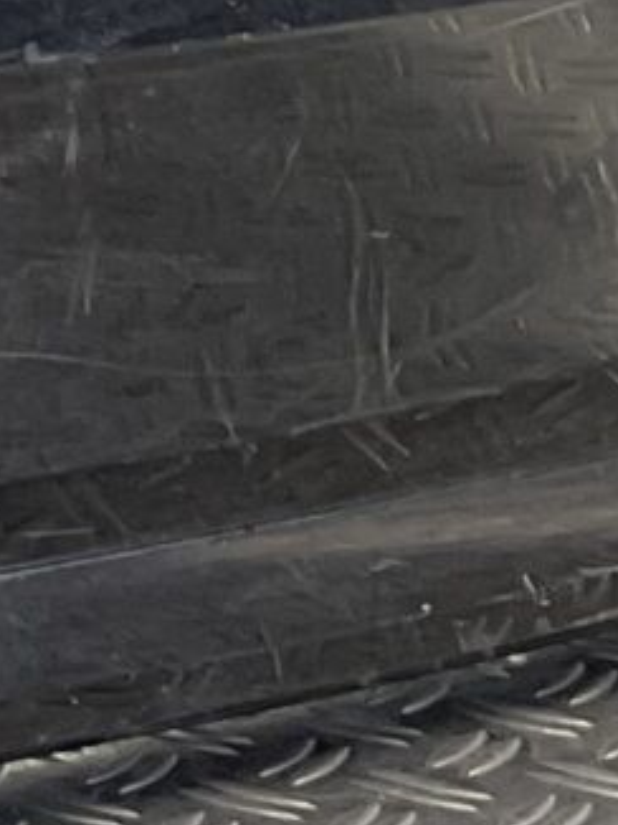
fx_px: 5434
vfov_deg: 8.4
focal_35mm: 228
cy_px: -572
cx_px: -1195
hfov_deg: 6.0
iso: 16
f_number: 1.8
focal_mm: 3
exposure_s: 1/178
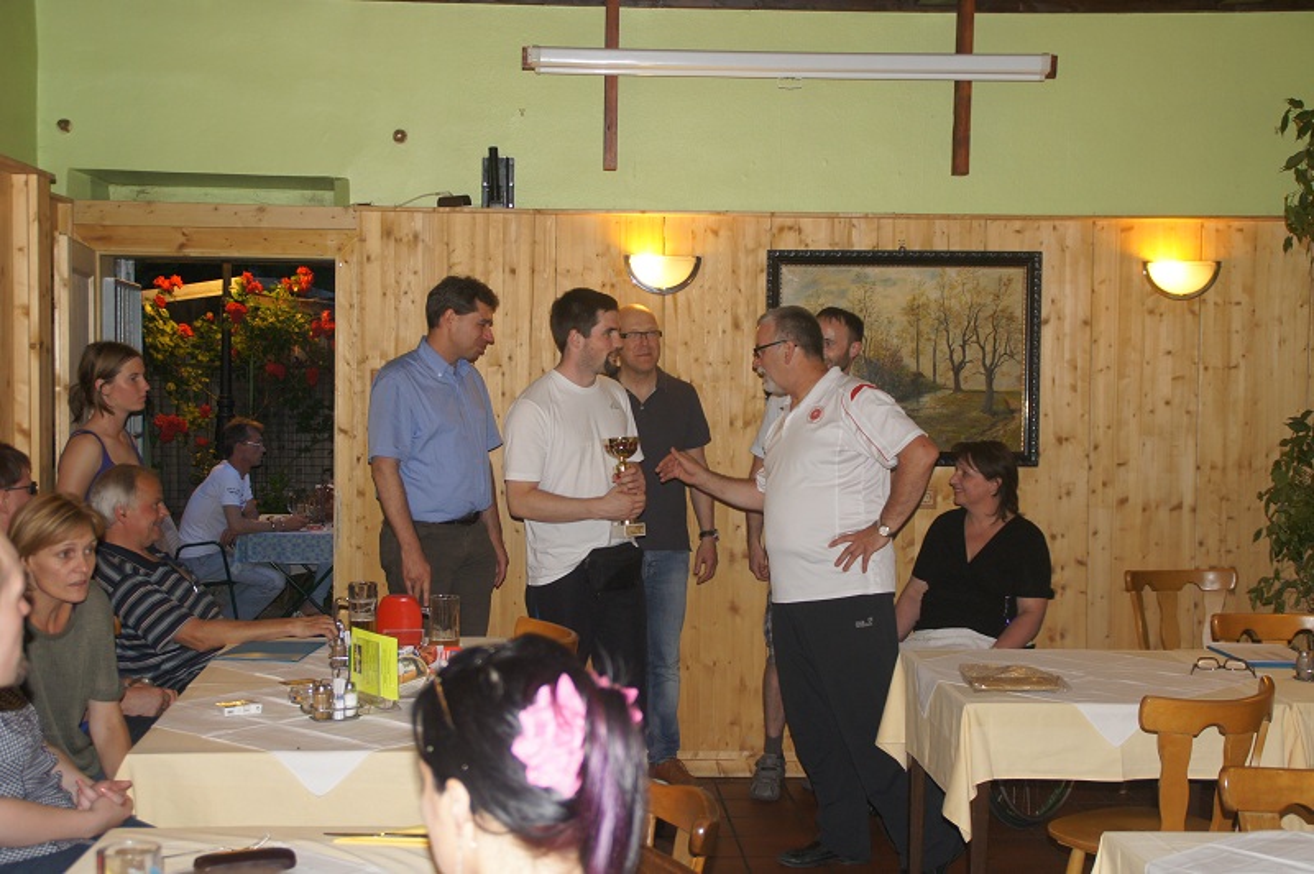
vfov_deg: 25.7
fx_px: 1915
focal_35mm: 52
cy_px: 437
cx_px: 657
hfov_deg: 37.9
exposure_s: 1/60
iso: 500
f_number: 4.5
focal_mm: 35
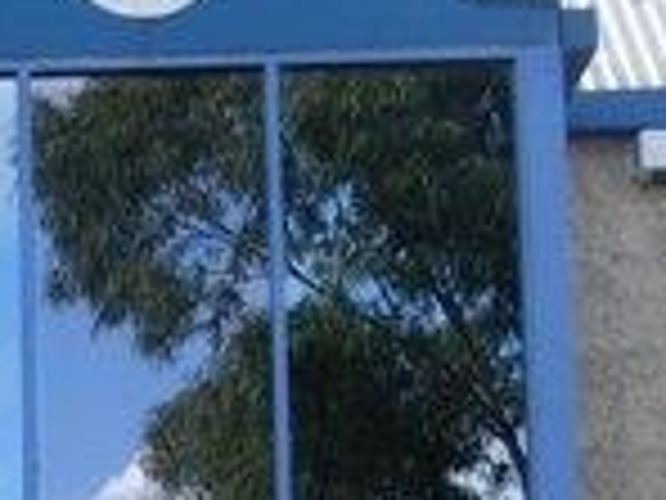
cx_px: -567
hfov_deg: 11.9
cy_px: 827
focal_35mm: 152
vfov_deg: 9.4
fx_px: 2924
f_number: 2.8
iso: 80
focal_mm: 6.3
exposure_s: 1/350
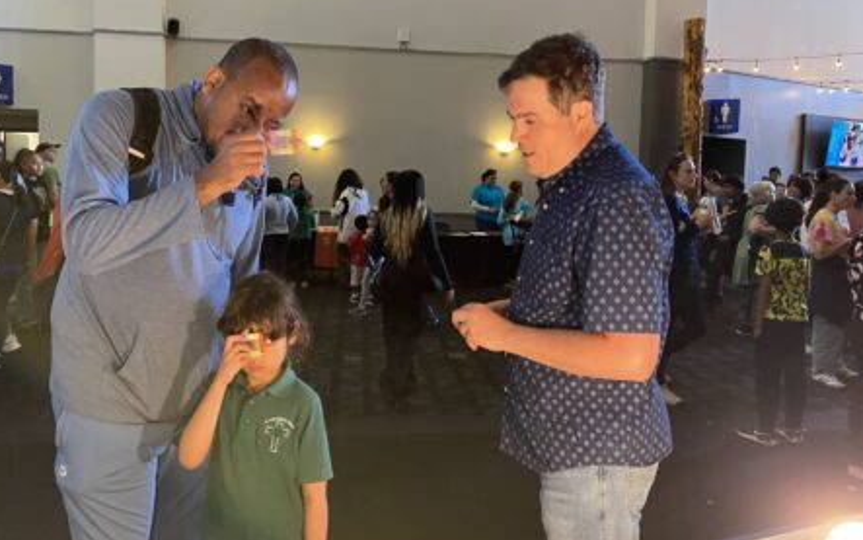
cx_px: 429
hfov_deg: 66.5
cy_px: 214
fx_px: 659
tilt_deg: -4.7
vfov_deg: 44.3
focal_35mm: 28
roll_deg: -1.9
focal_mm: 4.25
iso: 320
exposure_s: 1/60
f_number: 1.8
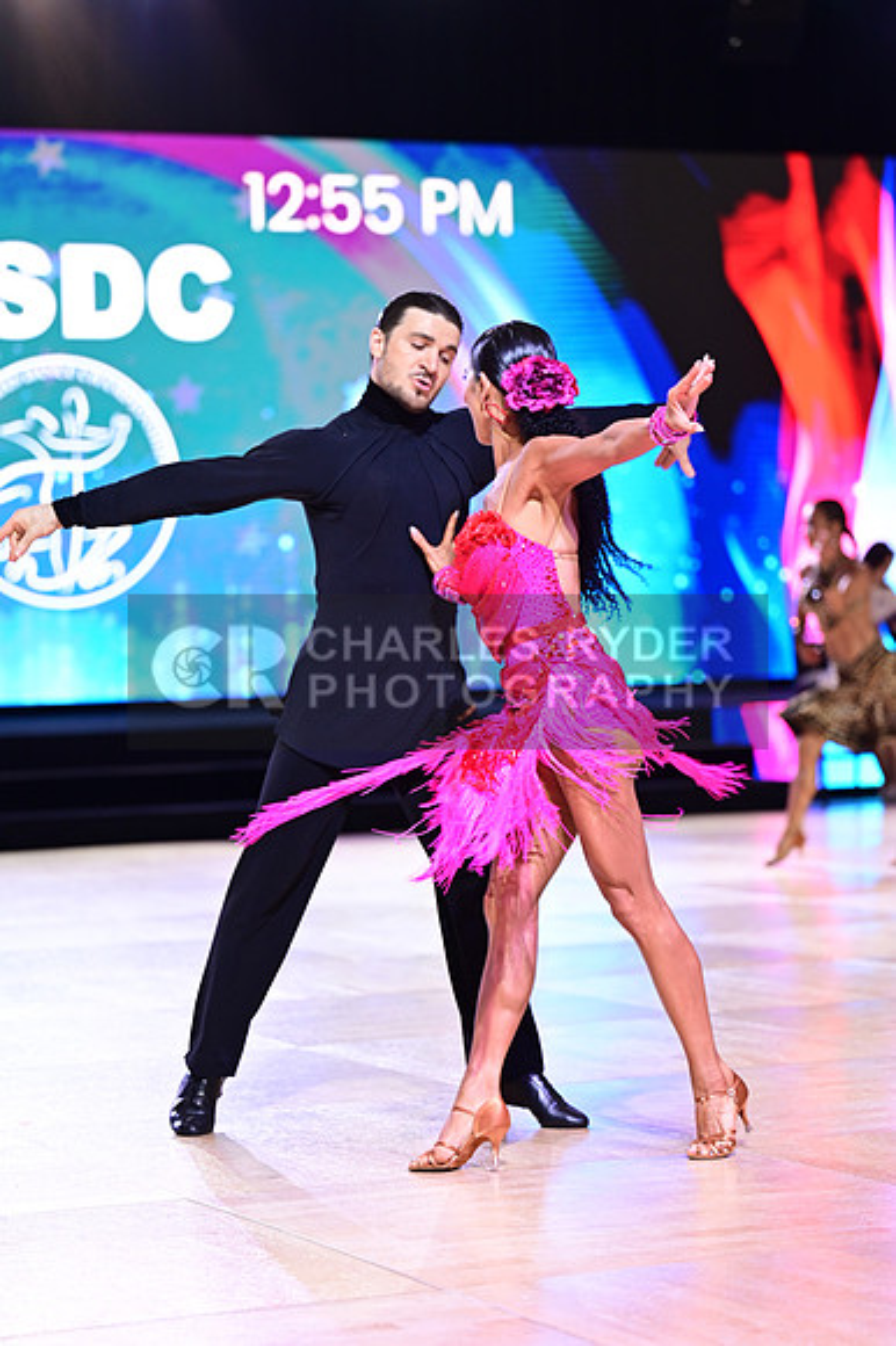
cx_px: 448
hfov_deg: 13.4
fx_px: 3812
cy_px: 673
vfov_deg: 20.0
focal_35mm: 102
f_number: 2.8
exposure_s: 1/400
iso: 2000
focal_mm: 102
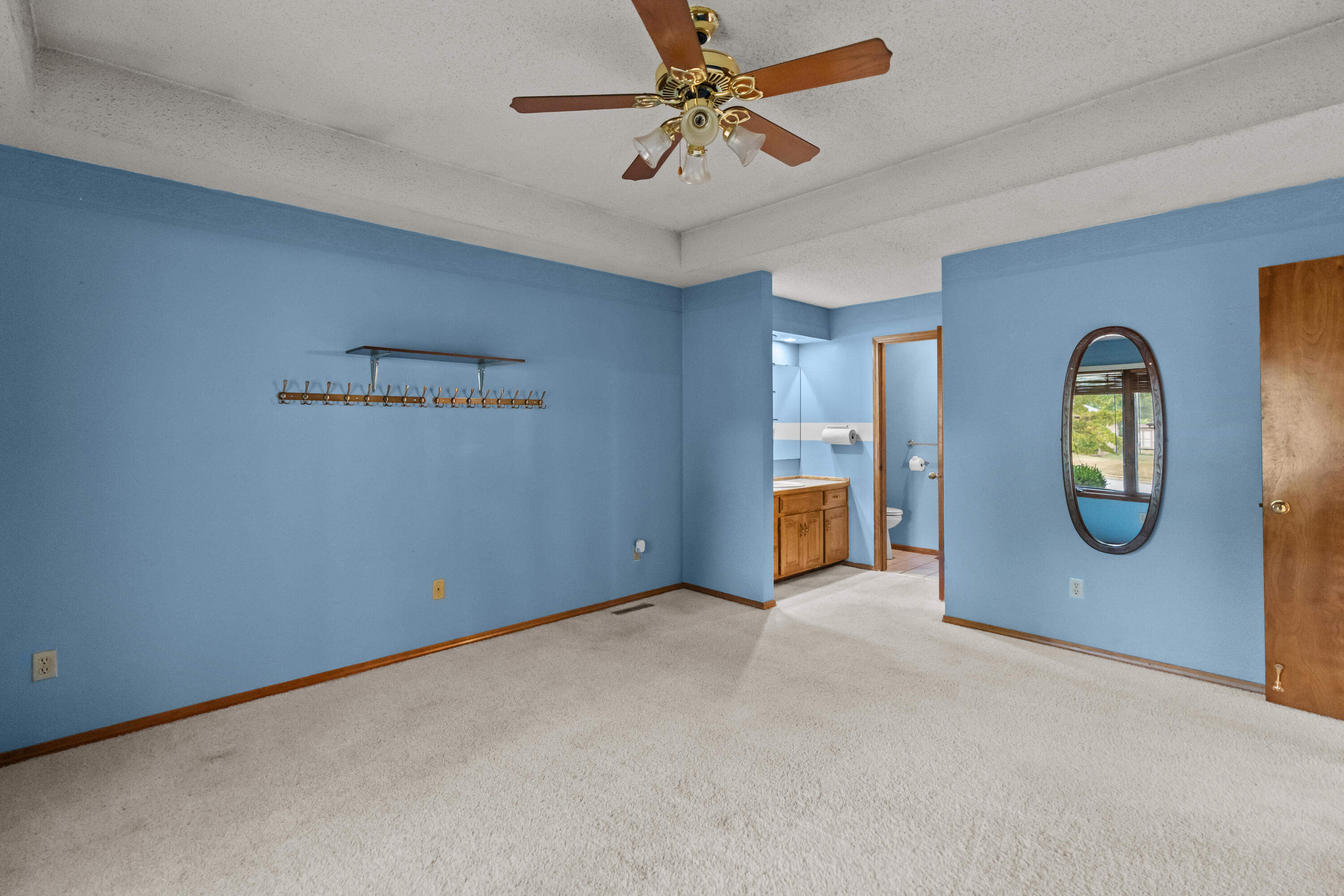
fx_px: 597
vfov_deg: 73.7
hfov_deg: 96.7
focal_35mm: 16
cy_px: 448
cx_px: 672
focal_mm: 16
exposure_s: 1/60
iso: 5000
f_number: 2.8
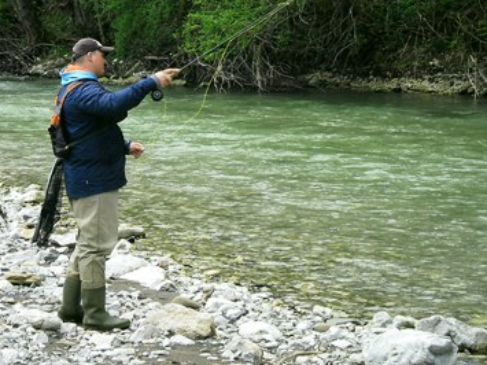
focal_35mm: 137
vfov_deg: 10.8
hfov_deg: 14.4
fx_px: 1927
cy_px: 93
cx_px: 170
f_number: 5.2
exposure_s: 1/158
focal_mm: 13.4
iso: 80
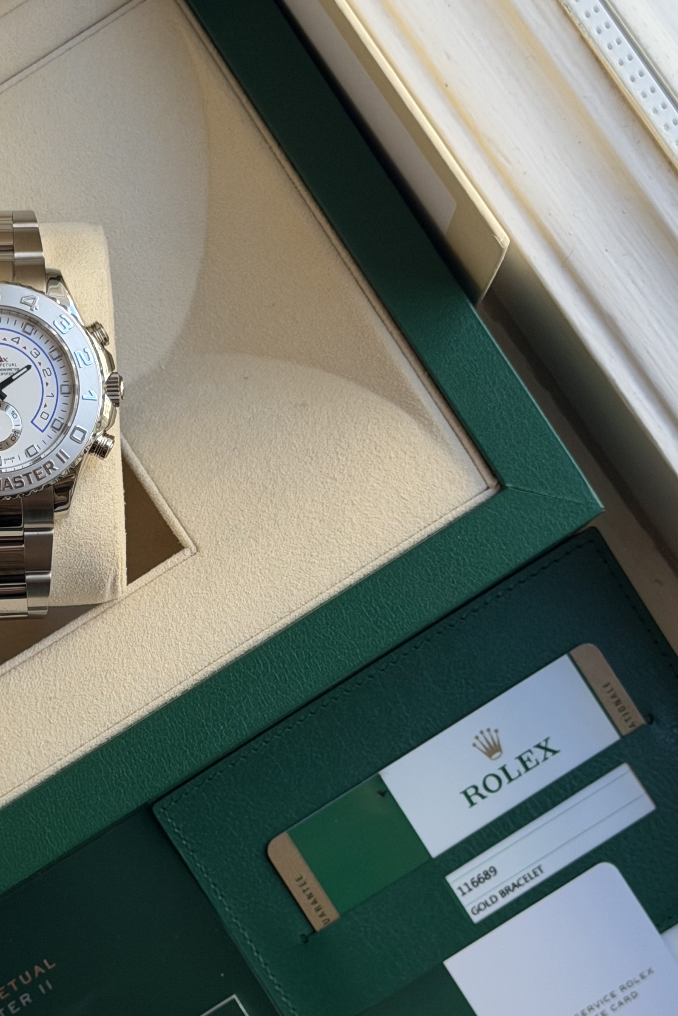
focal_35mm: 76
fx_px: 2147
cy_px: 553
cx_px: 124
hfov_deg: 17.8
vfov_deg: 26.6
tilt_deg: -84.8
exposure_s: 1/121
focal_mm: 6.76
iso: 50
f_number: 1.78
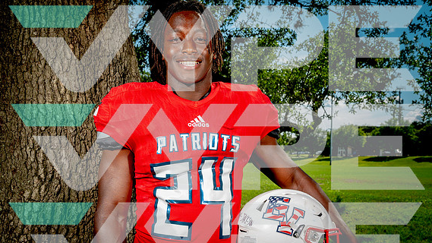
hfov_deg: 50.5
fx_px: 458
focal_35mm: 40
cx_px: 218
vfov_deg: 29.6
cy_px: 147
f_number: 8
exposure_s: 1/125
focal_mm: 35
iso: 100
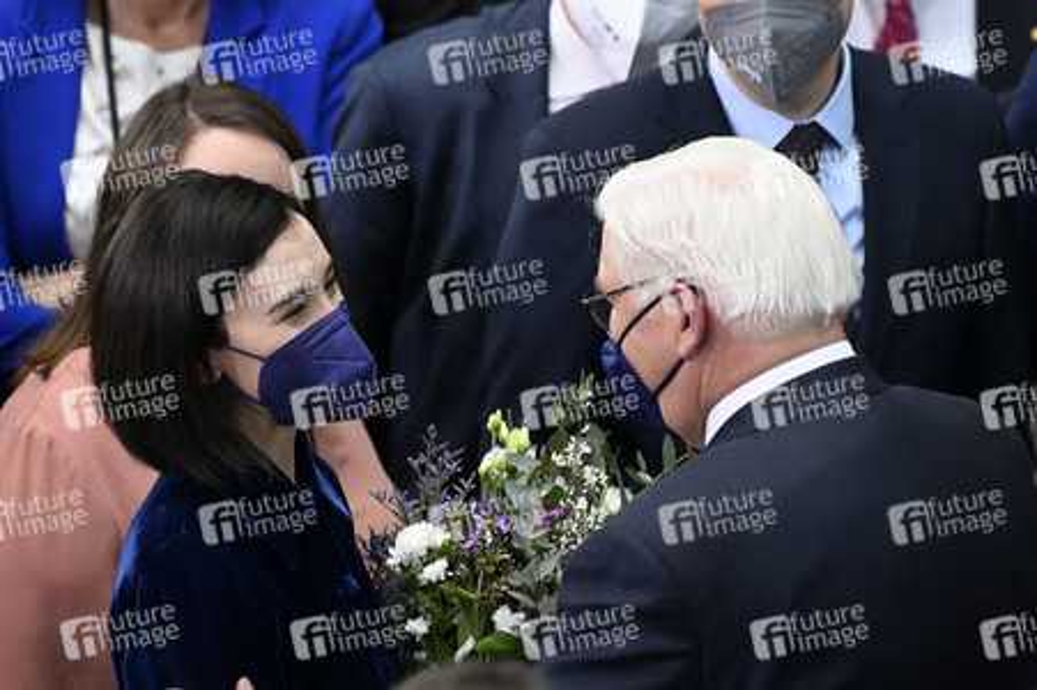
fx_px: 12953
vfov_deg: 3.1
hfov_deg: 4.6
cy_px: 345
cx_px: 518
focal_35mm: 450
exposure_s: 1/400
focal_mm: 450
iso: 8000
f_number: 5.6
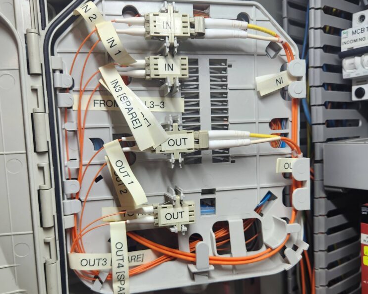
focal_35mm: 31
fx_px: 337
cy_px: 171
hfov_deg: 57.2
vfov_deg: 46.9
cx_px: 182
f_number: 1.8
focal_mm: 5.4
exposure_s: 1/100
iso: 125
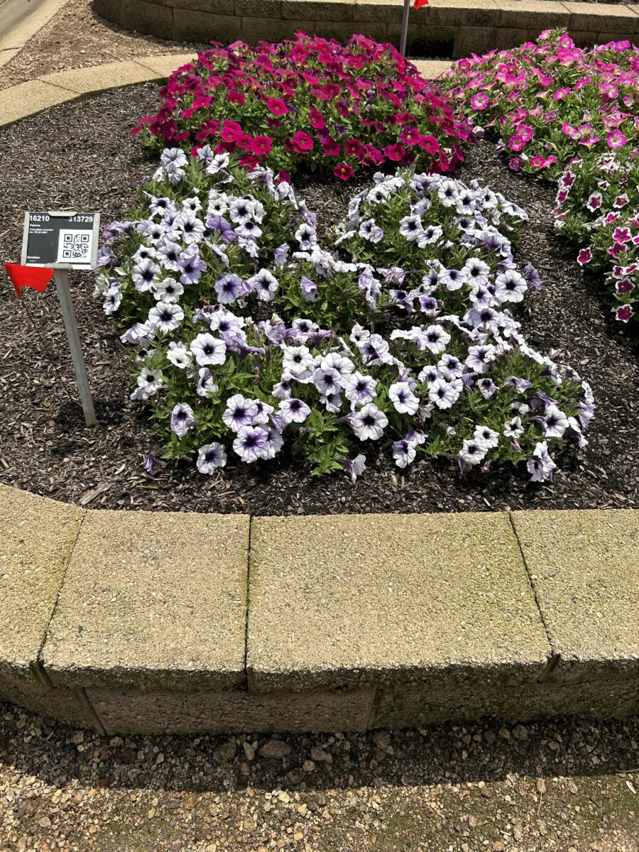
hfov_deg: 53.1
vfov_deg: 67.3
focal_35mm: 26
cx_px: 320
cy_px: 426
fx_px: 640
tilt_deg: -45.8
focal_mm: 5.7
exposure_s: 1/4630
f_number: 1.5
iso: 50
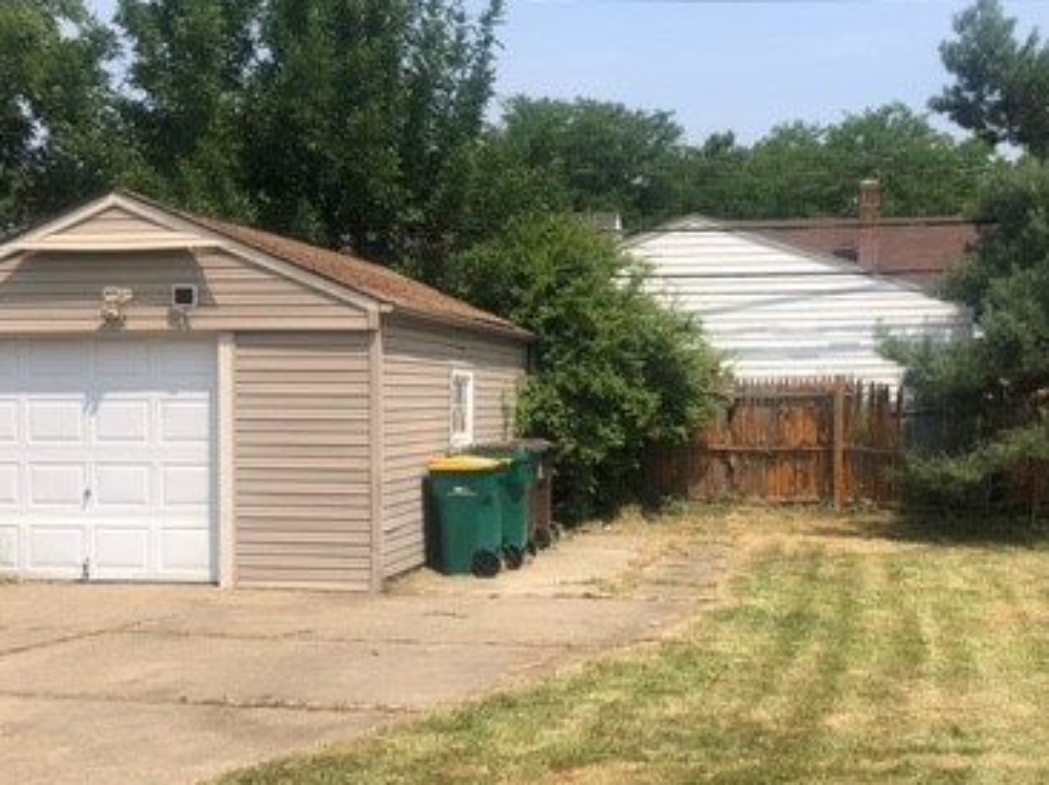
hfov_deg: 38.8
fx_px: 1484
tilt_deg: -4.3
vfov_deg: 29.5
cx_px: 631
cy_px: 493
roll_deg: +0.0
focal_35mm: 49
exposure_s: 1/1845
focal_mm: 3.99
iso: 20
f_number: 1.8
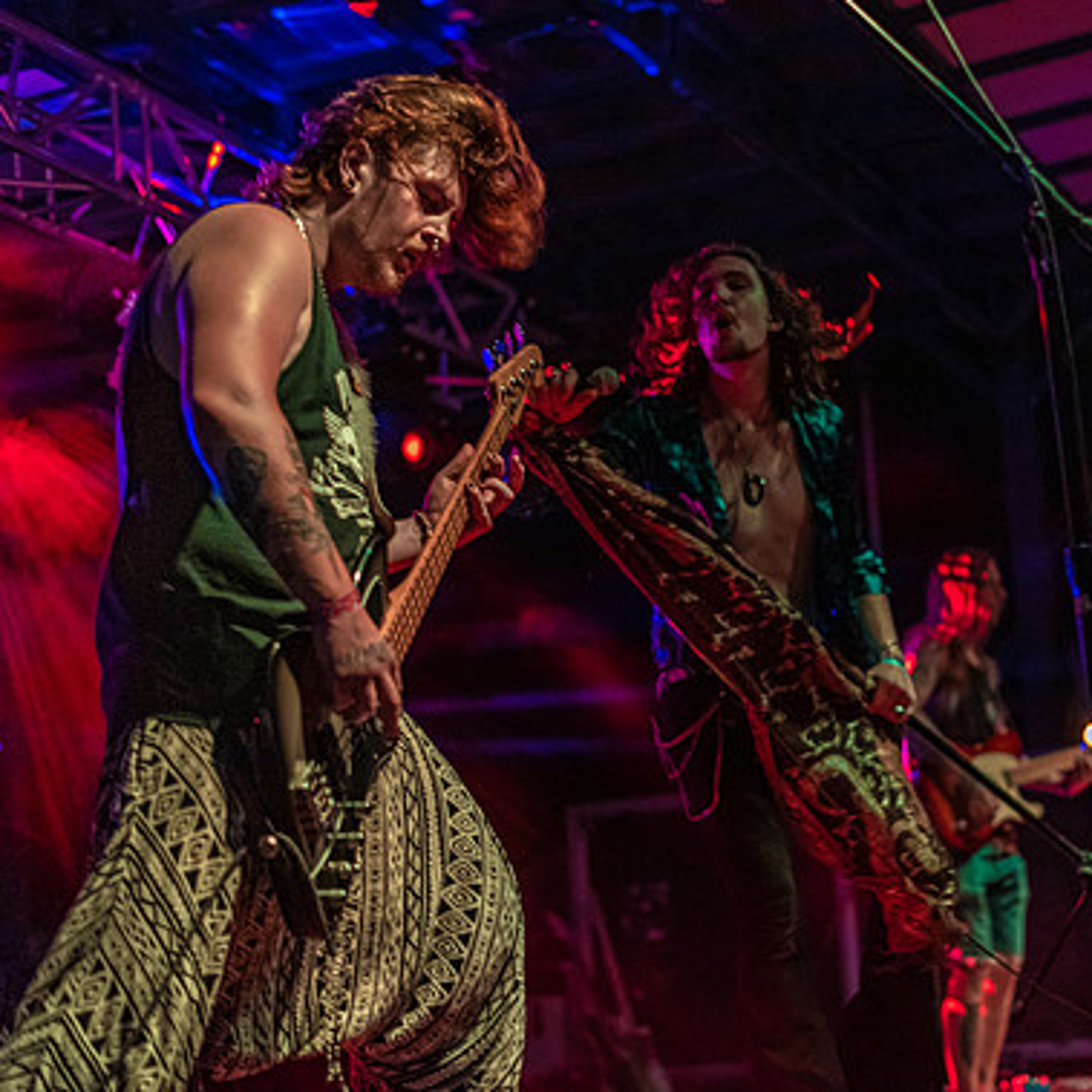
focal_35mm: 65
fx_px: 2320
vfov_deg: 26.5
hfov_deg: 26.2
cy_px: 552
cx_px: 789
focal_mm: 50
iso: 3200
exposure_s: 1/200
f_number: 1.8
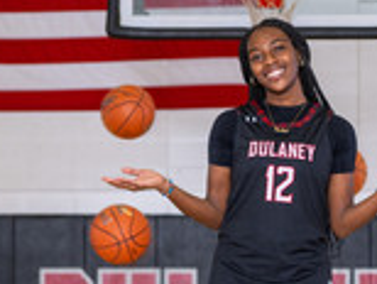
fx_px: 2574
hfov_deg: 8.4
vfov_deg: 6.3
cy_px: 260
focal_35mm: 236
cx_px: 299
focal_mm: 70
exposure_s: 1/100
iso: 200
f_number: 4
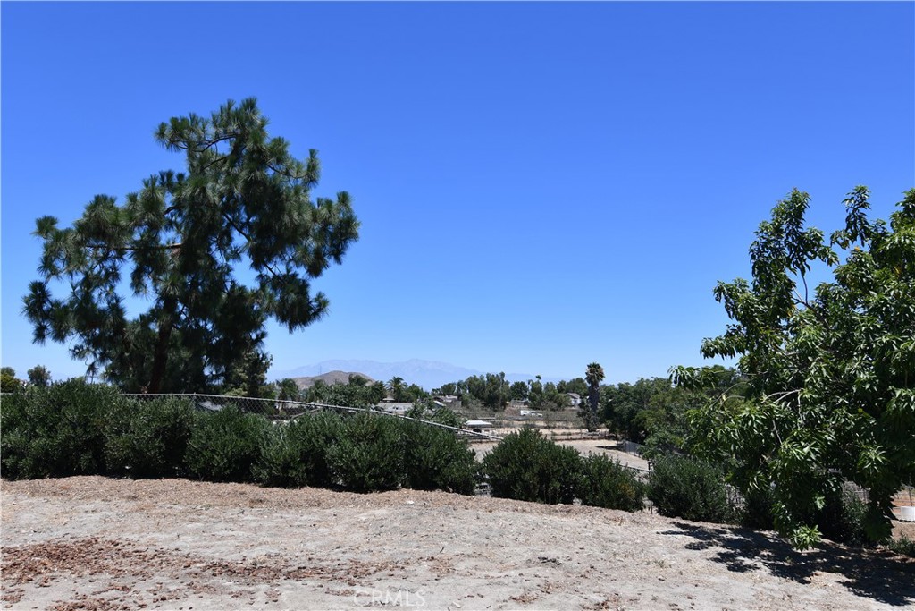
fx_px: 610
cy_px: 306
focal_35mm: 24
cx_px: 458
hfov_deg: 73.7
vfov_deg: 53.1
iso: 100
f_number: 9
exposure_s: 1/320
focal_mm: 16
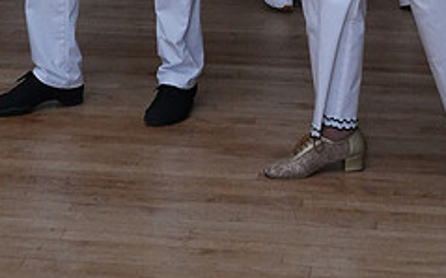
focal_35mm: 114
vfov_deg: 10.6
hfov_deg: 18.3
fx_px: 1385
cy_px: -252
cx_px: 229
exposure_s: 1/200
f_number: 13
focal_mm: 46
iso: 5000
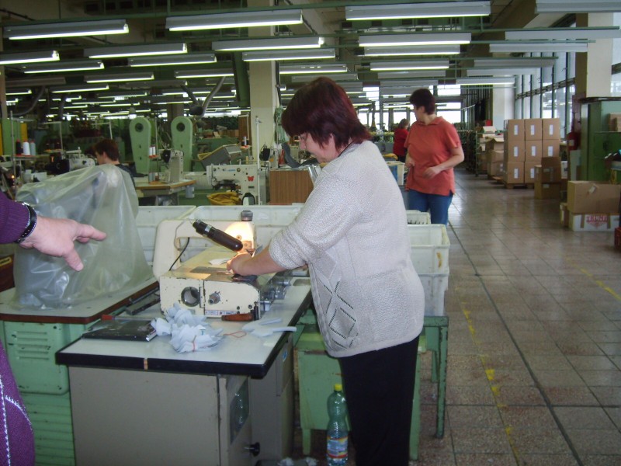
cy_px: 233
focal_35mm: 35
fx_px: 628
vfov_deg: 40.7
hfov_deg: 52.6
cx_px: 310
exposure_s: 1/45
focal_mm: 5.8
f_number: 2.8
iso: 100
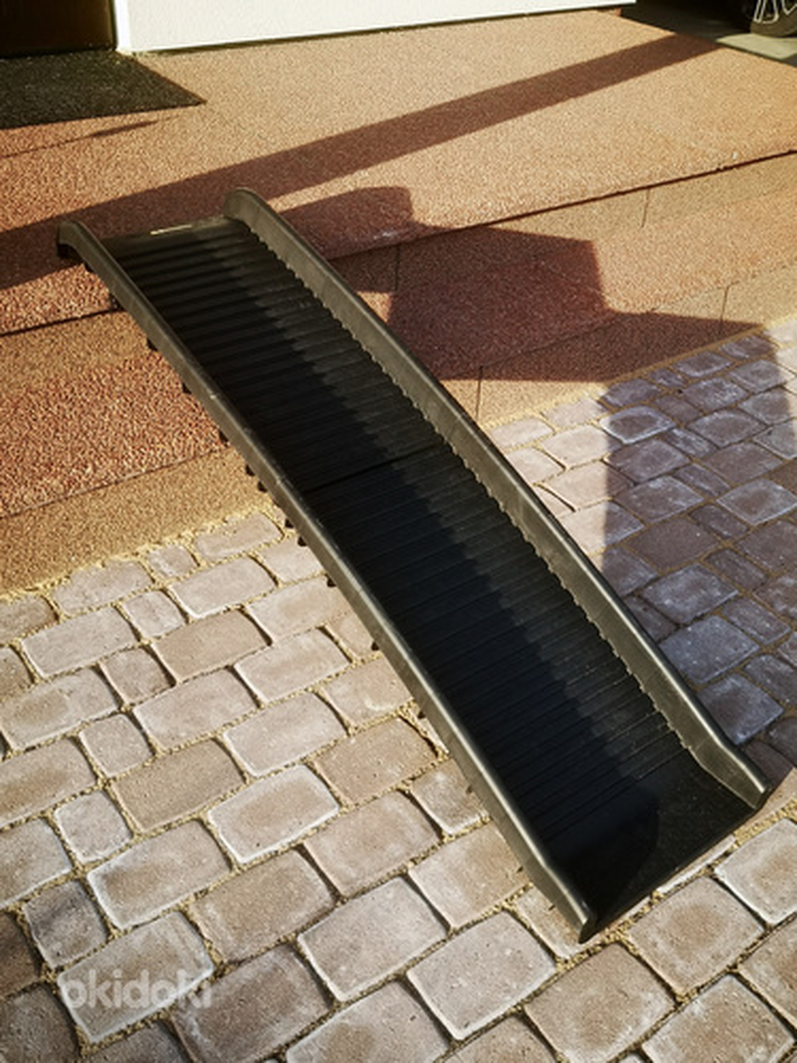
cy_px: 532
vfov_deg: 54.0
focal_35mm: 34
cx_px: 398
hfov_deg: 41.8
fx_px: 1044
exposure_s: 1/553
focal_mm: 3.95
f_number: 1.8
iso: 50
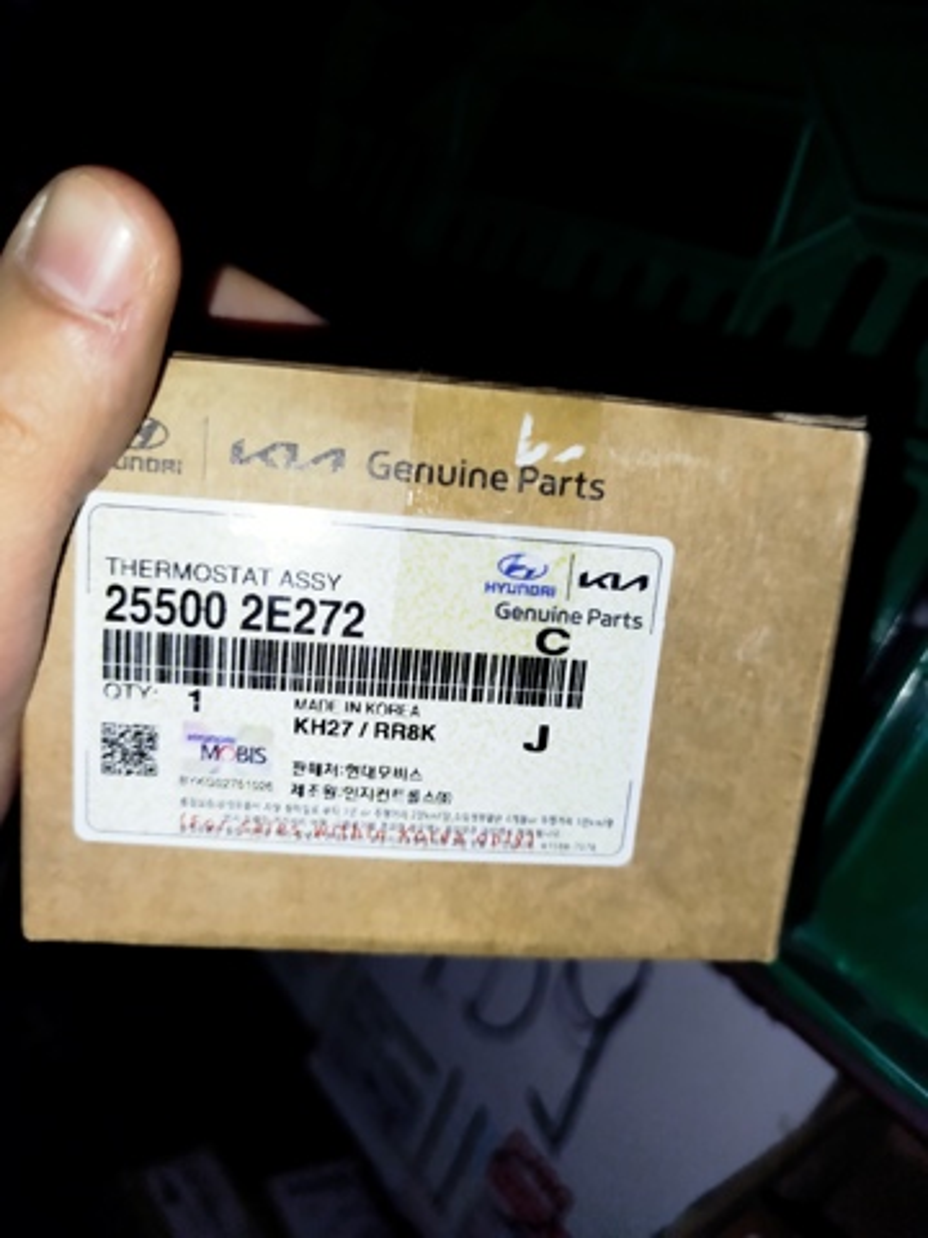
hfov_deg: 56.8
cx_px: 464
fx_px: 858
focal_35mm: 24
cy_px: 619
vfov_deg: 71.6
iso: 100
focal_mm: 5.31
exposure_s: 1/50
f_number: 1.7
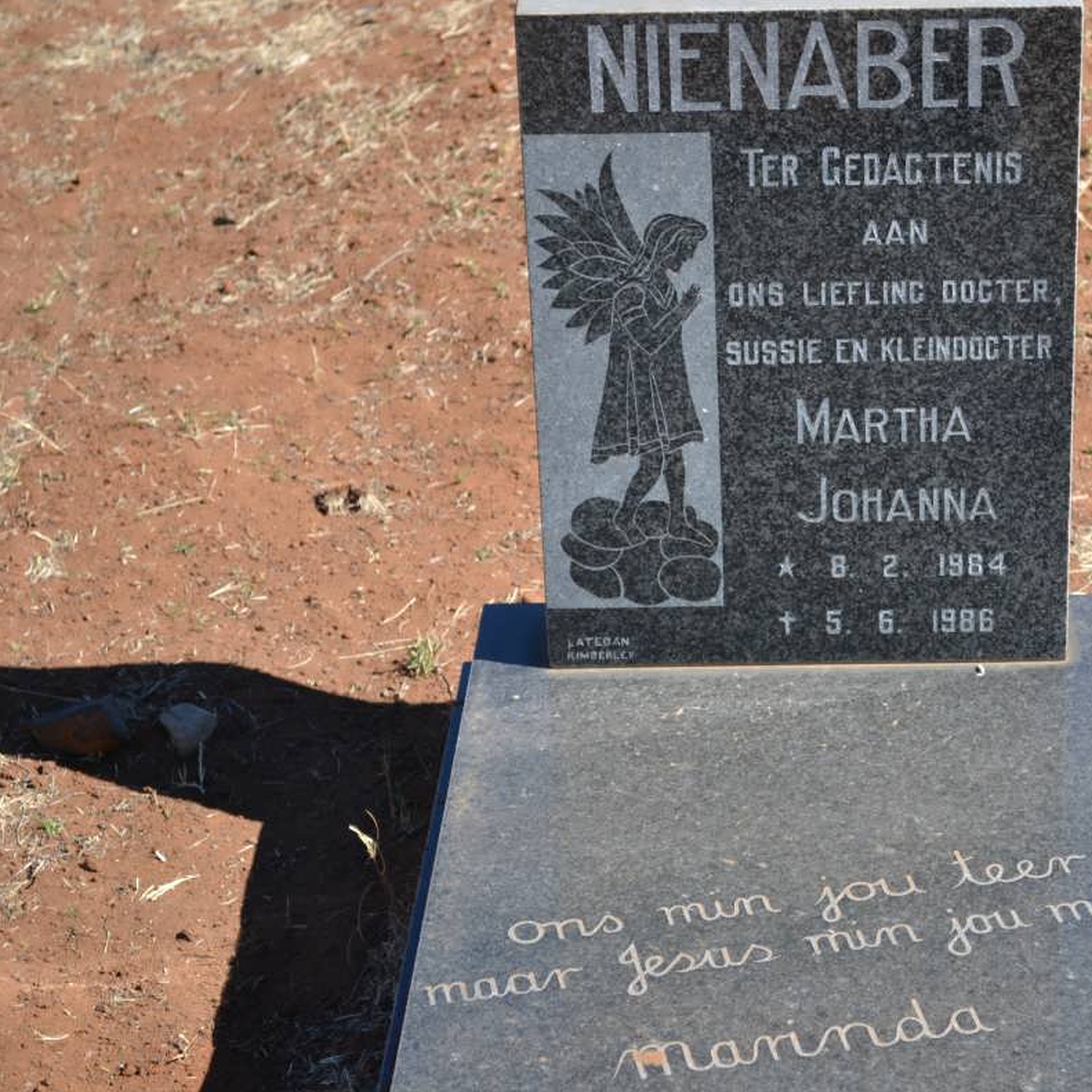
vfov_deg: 19.5
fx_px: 3176
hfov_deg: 19.4
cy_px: 541
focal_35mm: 89
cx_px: 781
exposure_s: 1/125
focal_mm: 46
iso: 160
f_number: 5.6
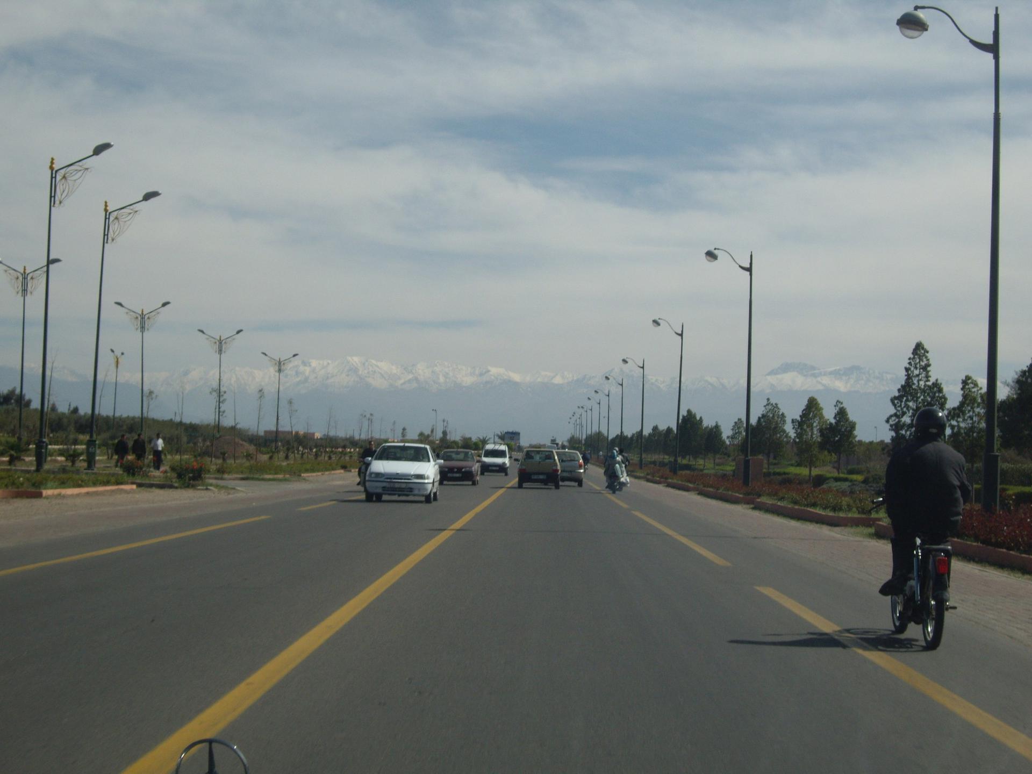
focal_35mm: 65
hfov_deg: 29.8
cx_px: 516
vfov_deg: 22.6
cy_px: 387
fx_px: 1938
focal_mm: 13.7
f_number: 10.8
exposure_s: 1/250
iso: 100
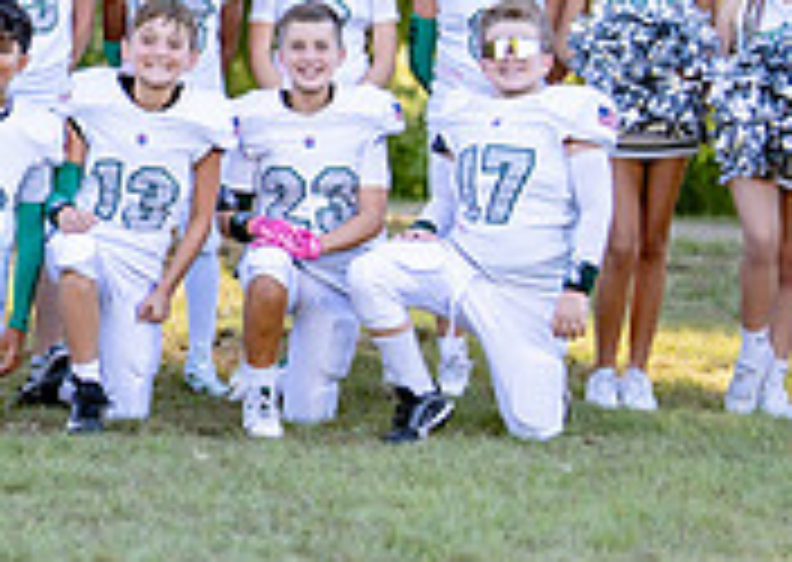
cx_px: -136
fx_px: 3974
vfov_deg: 8.1
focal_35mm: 177
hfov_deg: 11.2
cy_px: 83
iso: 100
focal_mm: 50
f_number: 1.2
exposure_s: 1/1000
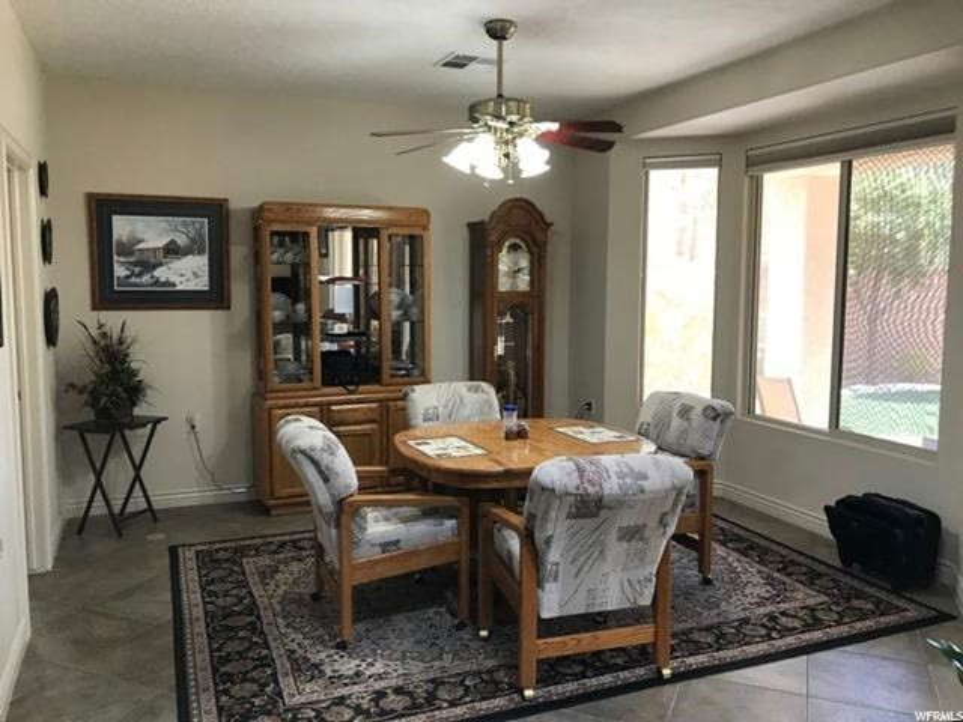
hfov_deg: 63.4
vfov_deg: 49.7
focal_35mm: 28
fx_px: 779
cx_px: 482
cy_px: 361
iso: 32
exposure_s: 1/30
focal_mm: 3.99
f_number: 1.8
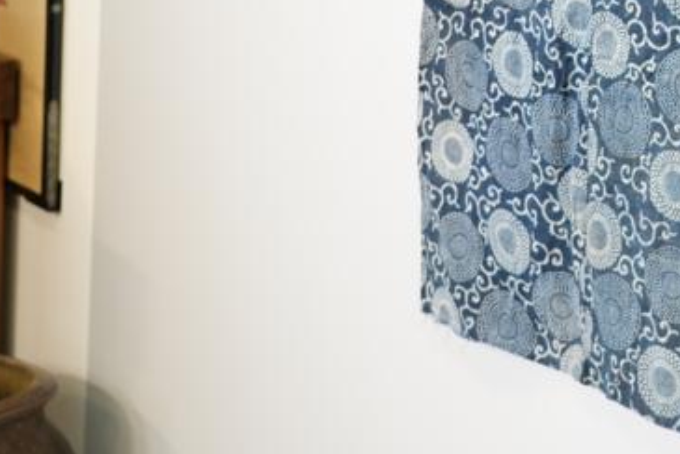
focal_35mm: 89
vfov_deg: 15.0
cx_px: 866
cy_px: -31
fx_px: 1682
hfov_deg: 20.9
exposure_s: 1/30
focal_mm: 30
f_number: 4
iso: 400
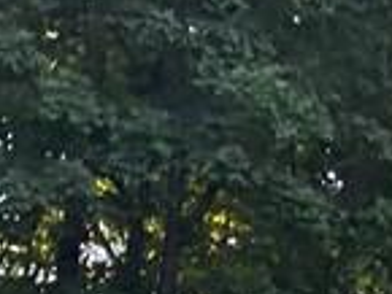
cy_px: 526
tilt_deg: +17.7
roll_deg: -3.9
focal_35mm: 368
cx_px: 946
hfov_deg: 5.2
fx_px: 4171
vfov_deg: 4.0
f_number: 2
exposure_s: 1/122
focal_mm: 6
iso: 25
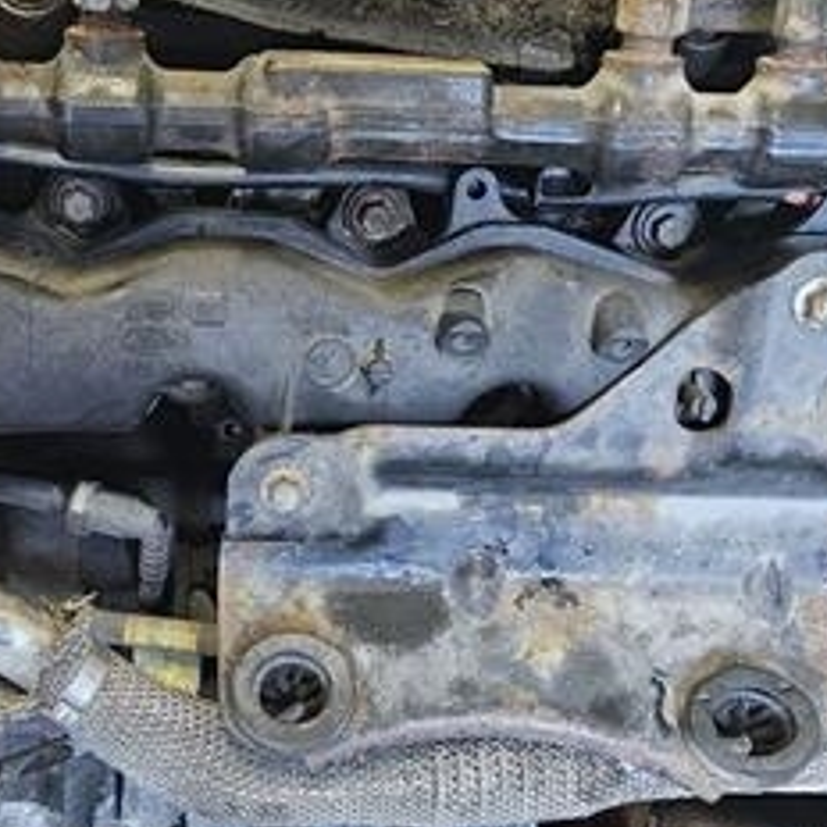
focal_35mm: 56
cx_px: 253
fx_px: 1514
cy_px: 538
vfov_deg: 30.4
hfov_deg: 30.3
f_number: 1.8
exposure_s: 1/100
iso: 640
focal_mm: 5.4
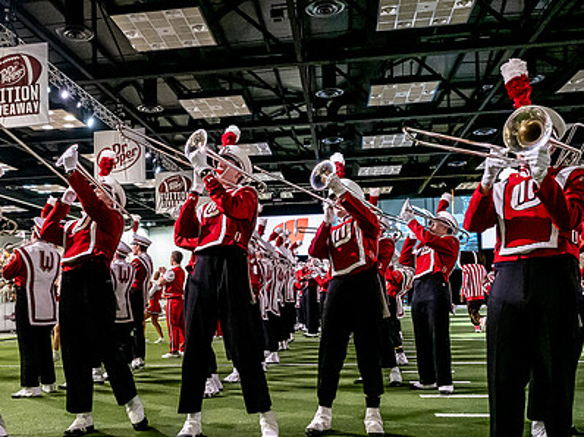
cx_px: 249
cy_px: 295
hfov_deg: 52.5
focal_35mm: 35
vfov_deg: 40.1
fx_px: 590
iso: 4000
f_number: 2.8
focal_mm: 12
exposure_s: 1/320
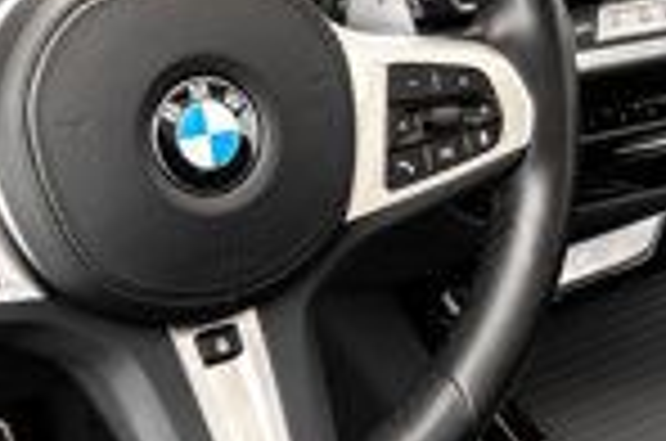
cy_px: 187
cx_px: 536
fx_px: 1920
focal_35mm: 104
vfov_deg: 13.1
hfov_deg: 19.5
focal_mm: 24
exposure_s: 1/200
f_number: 6.3
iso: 640
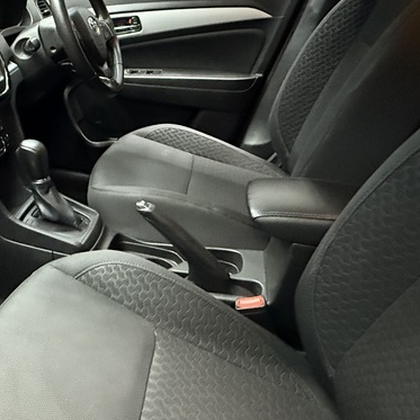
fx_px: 467
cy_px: 123
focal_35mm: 34
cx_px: 35
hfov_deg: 43.8
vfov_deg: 47.2
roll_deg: +1.4
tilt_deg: -19.1
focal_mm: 2.22
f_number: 2.2
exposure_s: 1/48
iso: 1250
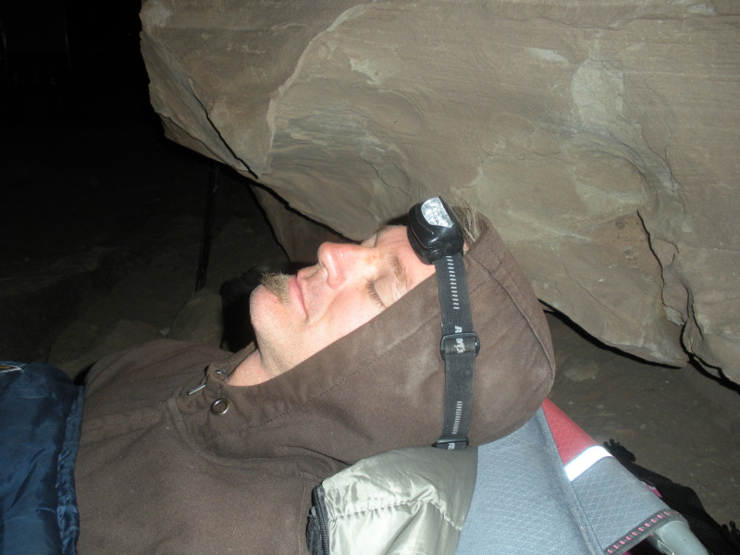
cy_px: 278
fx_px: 770
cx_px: 370
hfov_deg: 51.4
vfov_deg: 39.7
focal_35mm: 36
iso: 101
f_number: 3.5
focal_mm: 6.3
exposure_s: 1/60
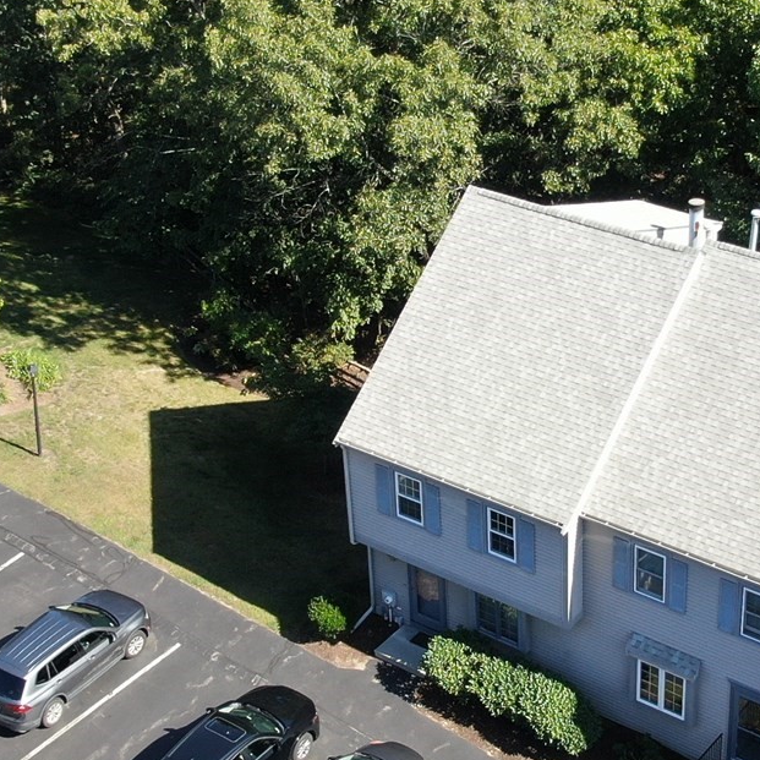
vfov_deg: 24.6
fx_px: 1739
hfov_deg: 24.5
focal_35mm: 70
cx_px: 503
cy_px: 338
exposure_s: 1/500
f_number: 2.8
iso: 100
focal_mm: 4.39
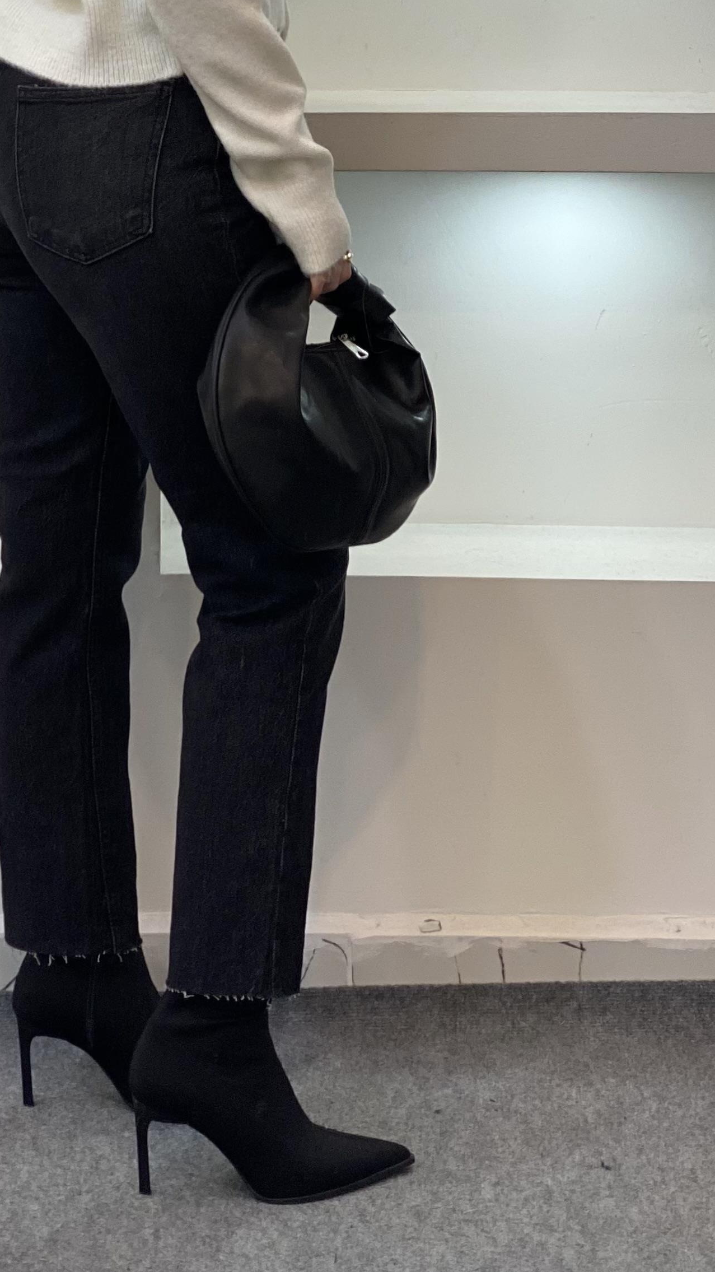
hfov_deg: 12.2
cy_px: 178
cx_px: 151
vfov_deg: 21.2
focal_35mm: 99
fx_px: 3338
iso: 80
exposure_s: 1/100
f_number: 2
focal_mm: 6
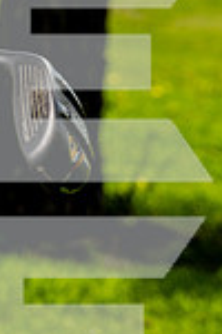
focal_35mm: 288
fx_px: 2664
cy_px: 62
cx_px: -354
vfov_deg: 7.1
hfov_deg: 4.6
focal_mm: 65
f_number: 5.6
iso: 100
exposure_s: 1/640
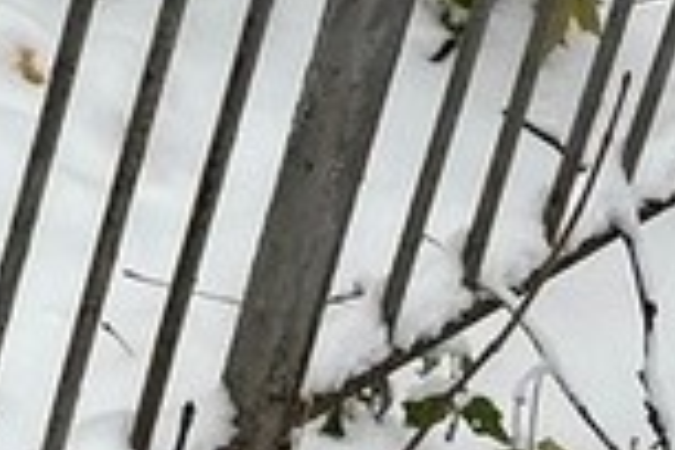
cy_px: -476
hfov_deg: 10.2
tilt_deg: -23.1
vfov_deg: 7.3
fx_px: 3393
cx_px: -838
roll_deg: -2.8
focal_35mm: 181
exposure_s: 1/171
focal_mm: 4.2
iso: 32
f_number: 1.6
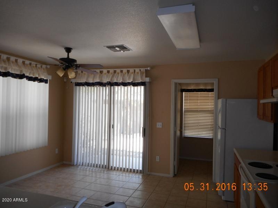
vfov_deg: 54.9
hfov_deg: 69.4
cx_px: 139
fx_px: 201
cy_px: 104
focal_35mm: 25
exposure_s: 1/30
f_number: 3.7
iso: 100
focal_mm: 4.5
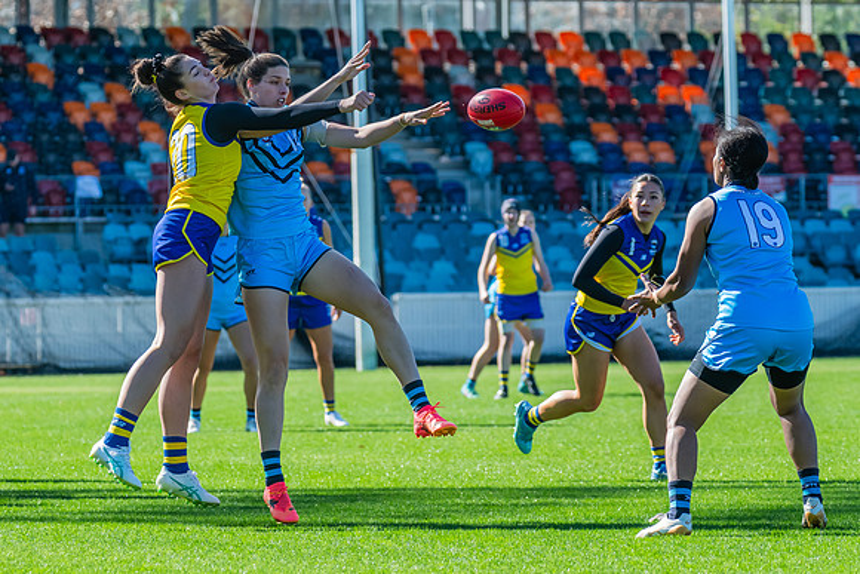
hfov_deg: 6.9
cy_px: 267
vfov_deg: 4.6
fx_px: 7177
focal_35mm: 300
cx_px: 248
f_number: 6.3
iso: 800
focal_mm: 210
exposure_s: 1/1250
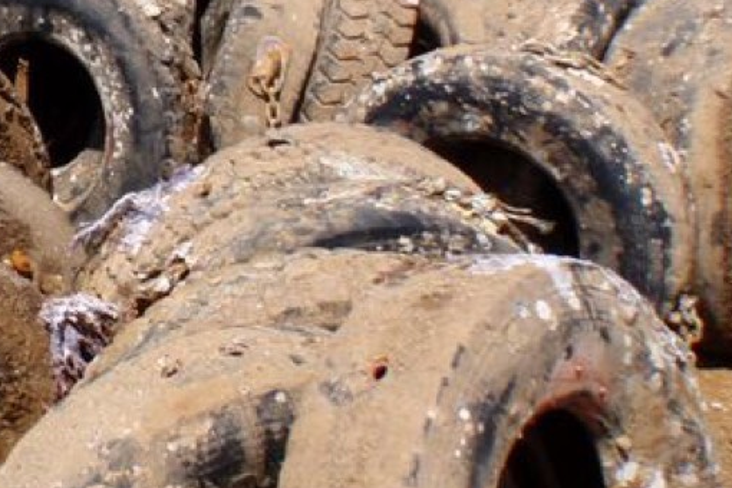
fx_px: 1627
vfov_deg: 16.9
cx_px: -210
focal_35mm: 80
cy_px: 67
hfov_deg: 22.7
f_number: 5
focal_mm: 5
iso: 64
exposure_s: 1/400
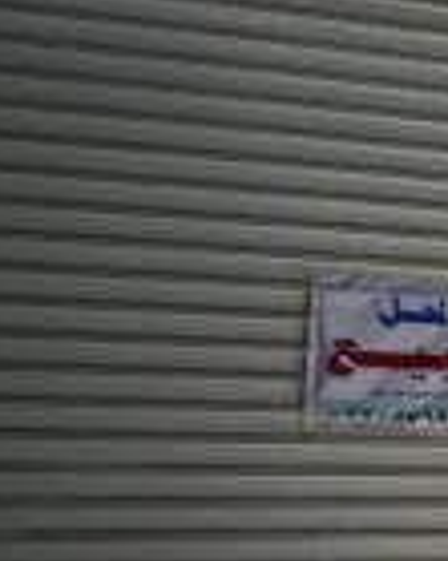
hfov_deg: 19.6
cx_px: 553
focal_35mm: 73
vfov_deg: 26.0
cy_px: 339
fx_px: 1211
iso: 50
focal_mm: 5.7
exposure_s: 1/3165
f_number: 1.5
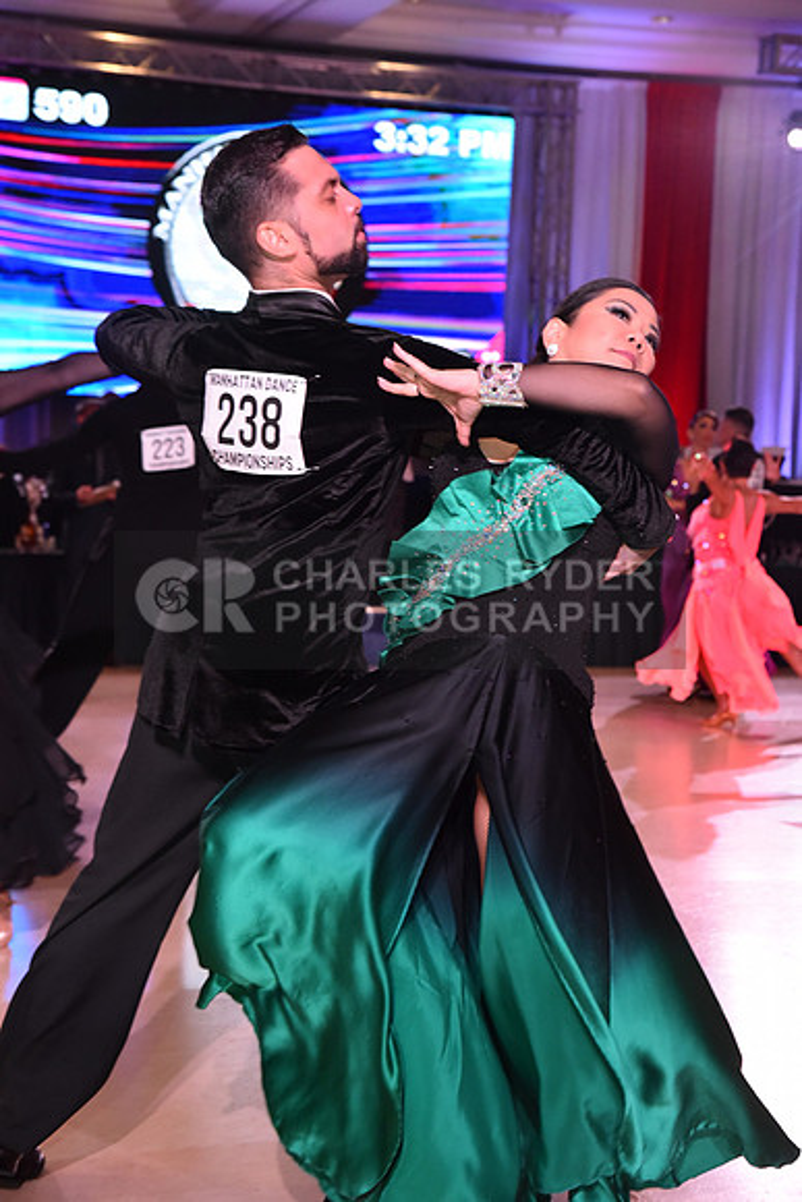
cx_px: 401
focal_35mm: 70
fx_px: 2338
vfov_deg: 28.8
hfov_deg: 19.5
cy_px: 601
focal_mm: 70
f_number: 6.3
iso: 2500
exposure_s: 1/320
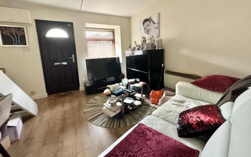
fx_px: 103
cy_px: 66
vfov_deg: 74.2
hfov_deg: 101.5
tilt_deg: -9.2
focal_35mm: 15
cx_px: 125
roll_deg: +3.0
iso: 500
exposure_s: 1/60
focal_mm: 2.22
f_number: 2.2
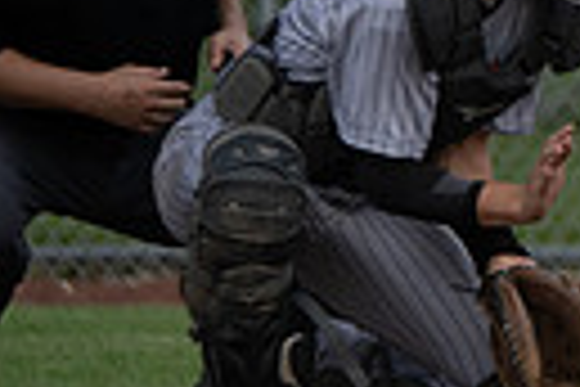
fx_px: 19815
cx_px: 1511
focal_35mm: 1230
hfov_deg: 1.7
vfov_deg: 1.1
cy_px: -69
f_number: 2.8
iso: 200
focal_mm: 200
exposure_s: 1/1600
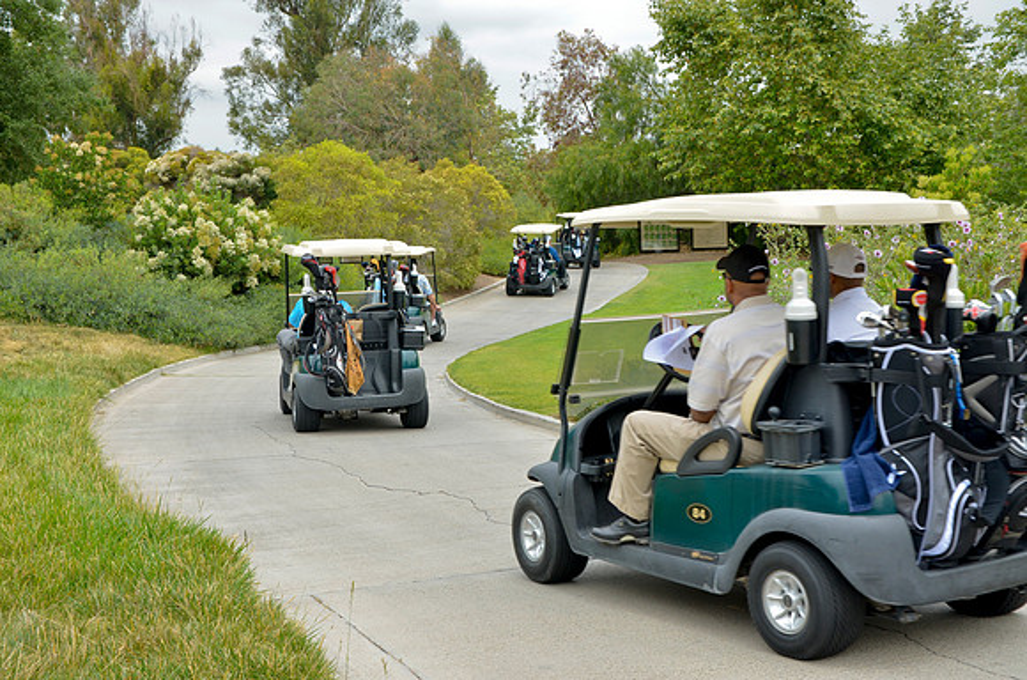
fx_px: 1452
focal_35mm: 51
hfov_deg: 39.0
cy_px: 340
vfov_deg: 26.4
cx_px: 514
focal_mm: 34
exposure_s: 1/200
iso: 200
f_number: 9
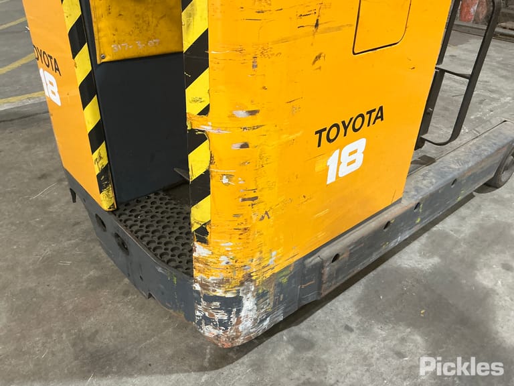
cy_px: 193
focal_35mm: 28
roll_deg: -1.9
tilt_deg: -33.4
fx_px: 416
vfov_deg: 49.7
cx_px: 257
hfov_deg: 63.4
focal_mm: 3
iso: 160
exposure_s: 1/50
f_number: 1.8
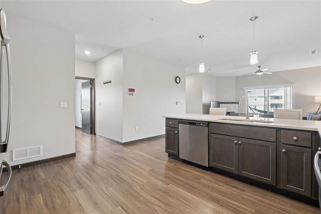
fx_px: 143
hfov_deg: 96.7
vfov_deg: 73.7
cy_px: 107
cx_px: 160
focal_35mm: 16
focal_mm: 16
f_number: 8
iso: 400
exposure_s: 1/8
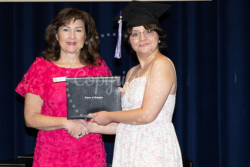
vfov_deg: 8.4
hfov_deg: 12.5
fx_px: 1139
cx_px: 130
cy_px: 91
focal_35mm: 164
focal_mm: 100
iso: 640
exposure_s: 1/80
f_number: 5.6
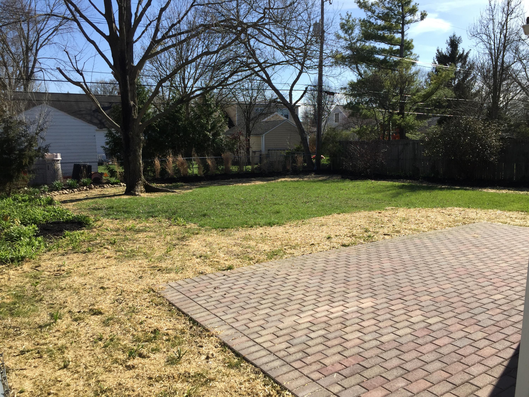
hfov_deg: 61.7
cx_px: 264
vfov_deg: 48.2
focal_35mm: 29
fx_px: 443
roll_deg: +0.0
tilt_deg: -6.1
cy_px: 198
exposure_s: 1/1364
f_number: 2.2
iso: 32
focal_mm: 4.15
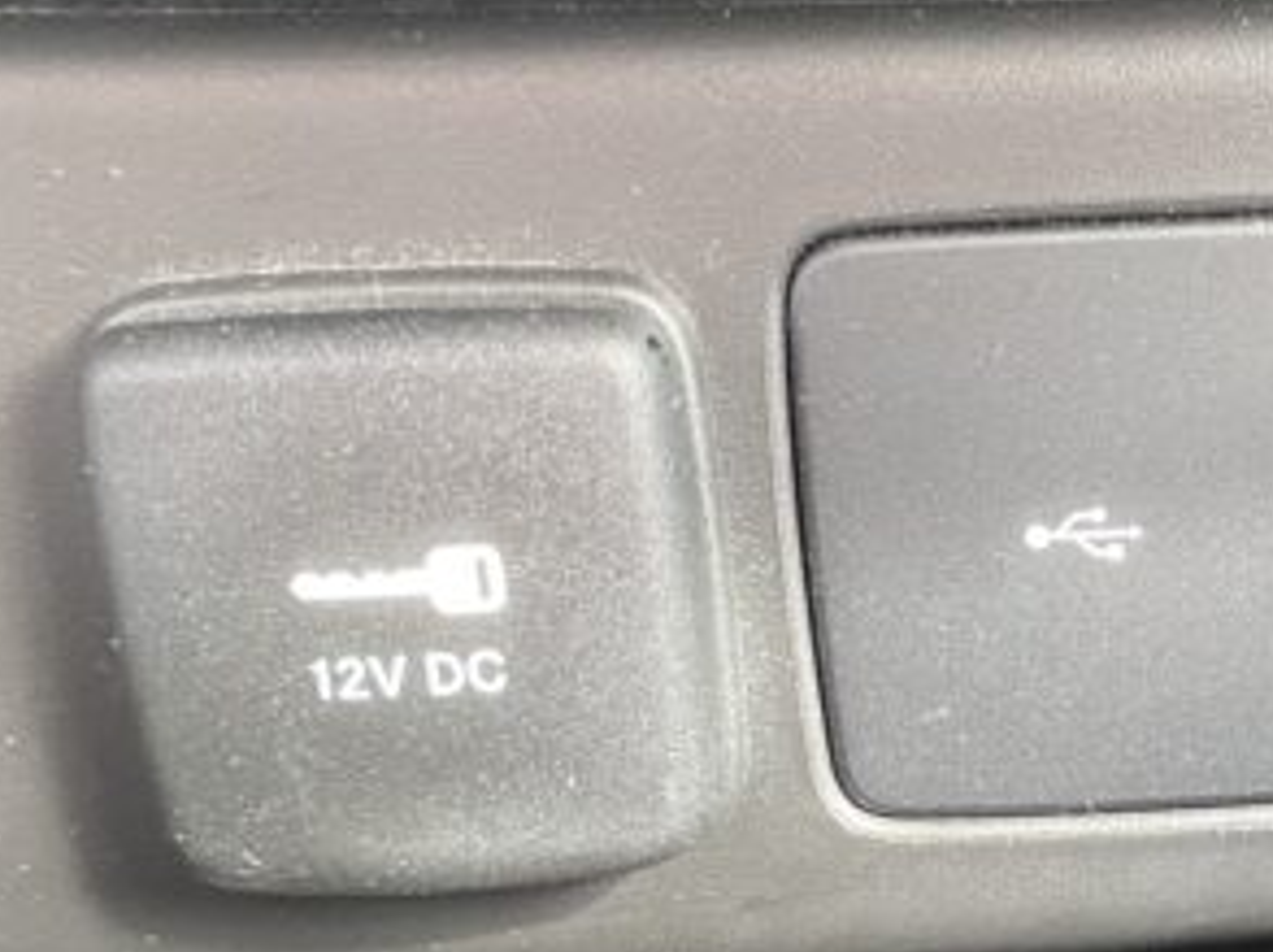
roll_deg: -2.4
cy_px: 702
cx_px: 1416
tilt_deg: -43.0
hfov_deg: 26.3
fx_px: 2498
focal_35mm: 68
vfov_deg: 21.4
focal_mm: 4.25
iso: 500
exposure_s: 1/60
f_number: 1.8
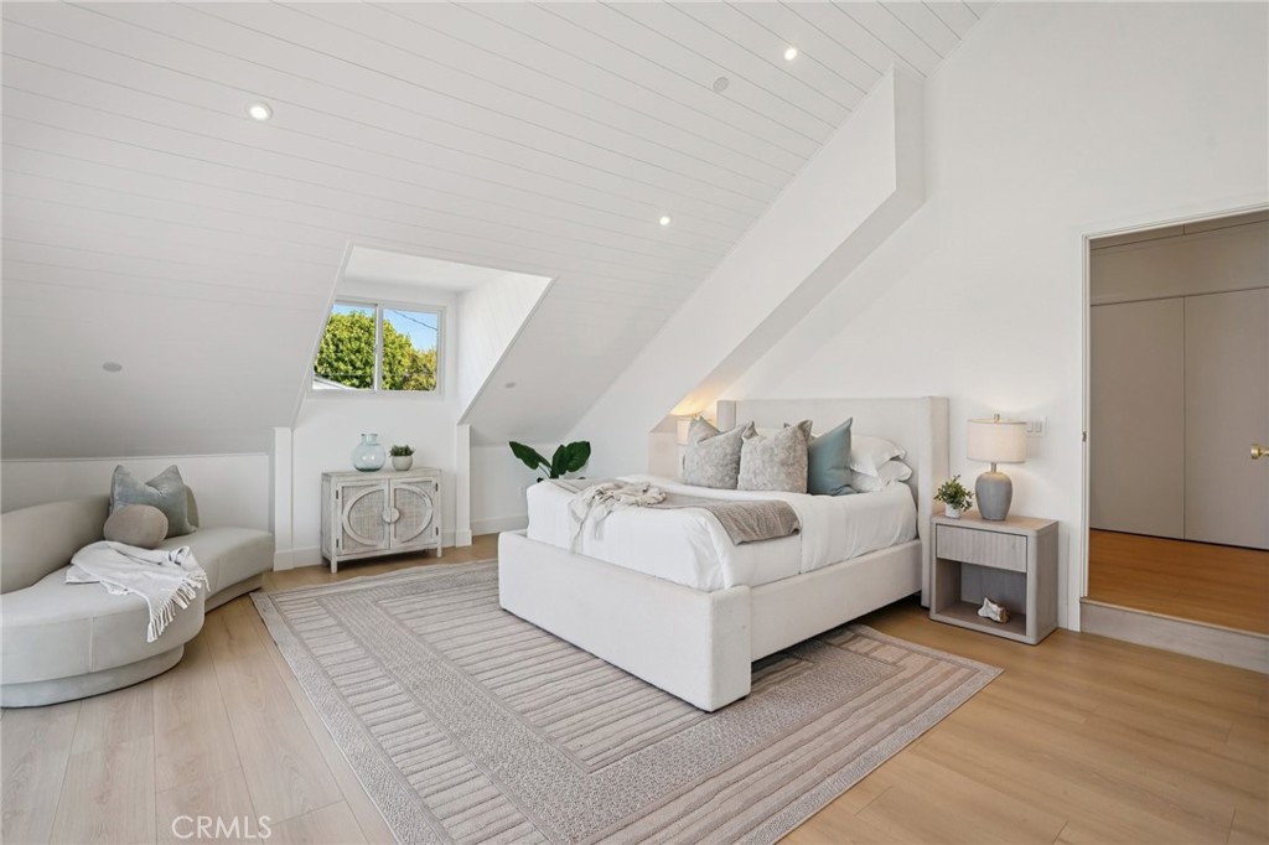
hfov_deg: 96.8
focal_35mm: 16
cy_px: 422
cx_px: 634
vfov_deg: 73.7
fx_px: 564
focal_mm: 16
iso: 400
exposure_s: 1/80
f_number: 8
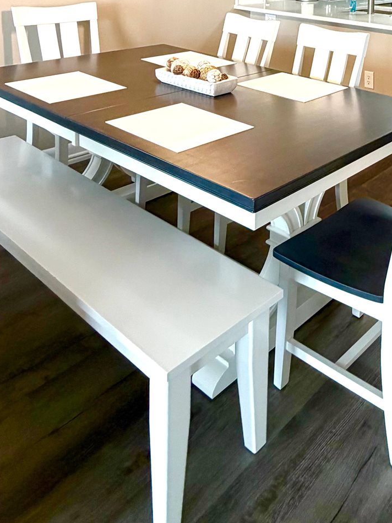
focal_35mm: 34
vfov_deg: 44.8
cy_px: -13
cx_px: 393
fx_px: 513
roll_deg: -3.6
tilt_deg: -4.4
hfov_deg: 37.3
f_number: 2.2
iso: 200
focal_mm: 2.22
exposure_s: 1/120
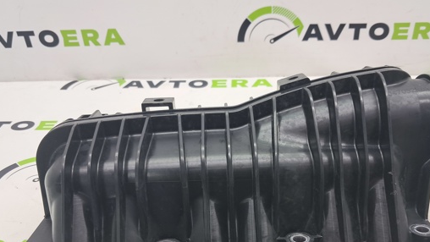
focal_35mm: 37
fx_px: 422
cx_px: 240
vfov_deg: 31.3
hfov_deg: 53.9
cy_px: 189
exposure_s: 1/50
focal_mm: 4
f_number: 1.8
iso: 50
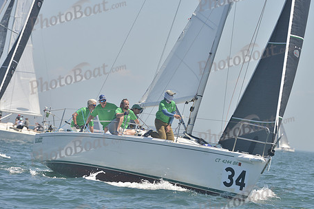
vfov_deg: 4.2
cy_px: 103
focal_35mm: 331
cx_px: 163
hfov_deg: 6.2
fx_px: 2887
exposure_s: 1/1000
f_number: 7.1
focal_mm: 260
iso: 280
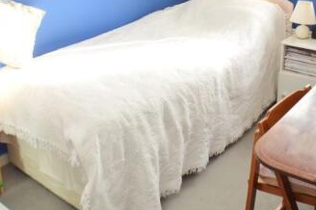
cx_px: 169
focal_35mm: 60
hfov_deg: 33.4
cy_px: 6
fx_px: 526
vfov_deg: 21.8
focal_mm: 20
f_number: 8
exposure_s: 1/20
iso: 200
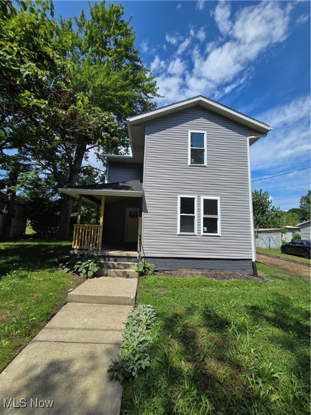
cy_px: 208
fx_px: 156
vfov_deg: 106.2
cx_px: 156
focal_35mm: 13
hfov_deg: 89.9
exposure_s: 1/2443
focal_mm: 2.2
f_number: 2.2
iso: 50
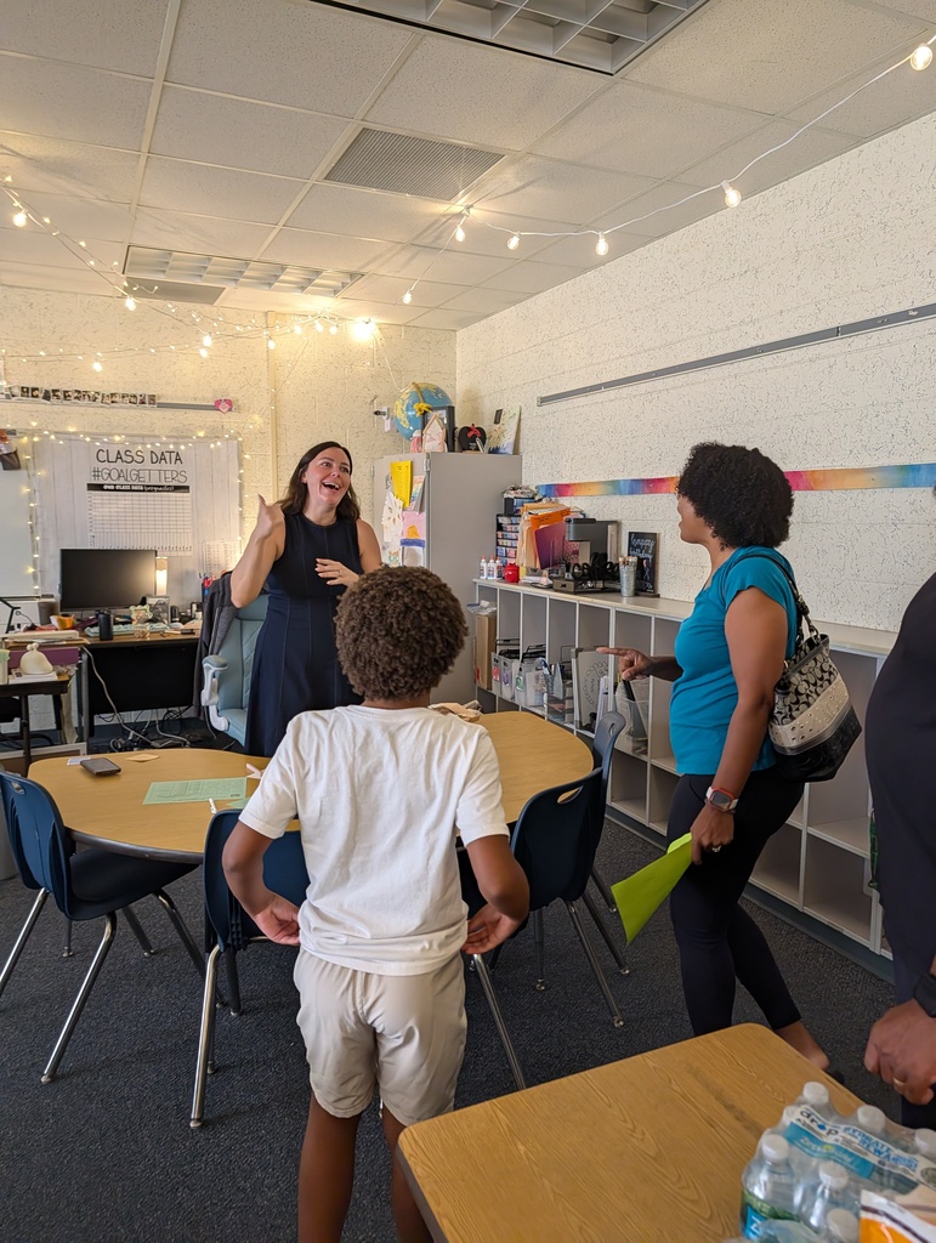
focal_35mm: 24
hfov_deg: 56.9
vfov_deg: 71.5
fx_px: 863
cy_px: 622
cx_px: 468
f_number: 1.68
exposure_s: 1/120
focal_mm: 6.9
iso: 591
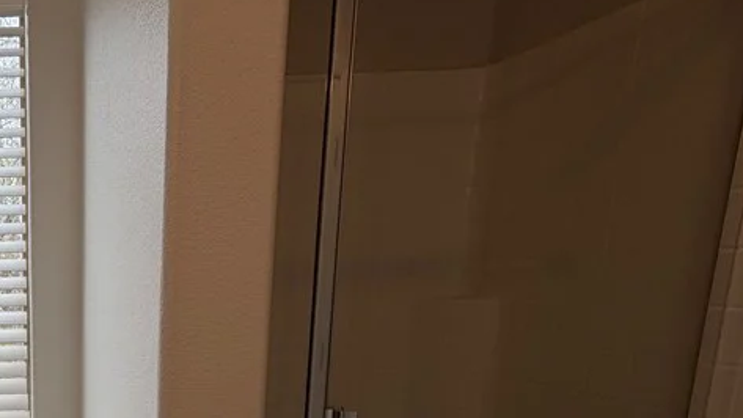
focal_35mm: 33
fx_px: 650
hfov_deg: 48.2
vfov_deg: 33.0
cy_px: 405
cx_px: -13
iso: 50
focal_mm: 2.22
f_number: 2.2
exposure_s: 1/336
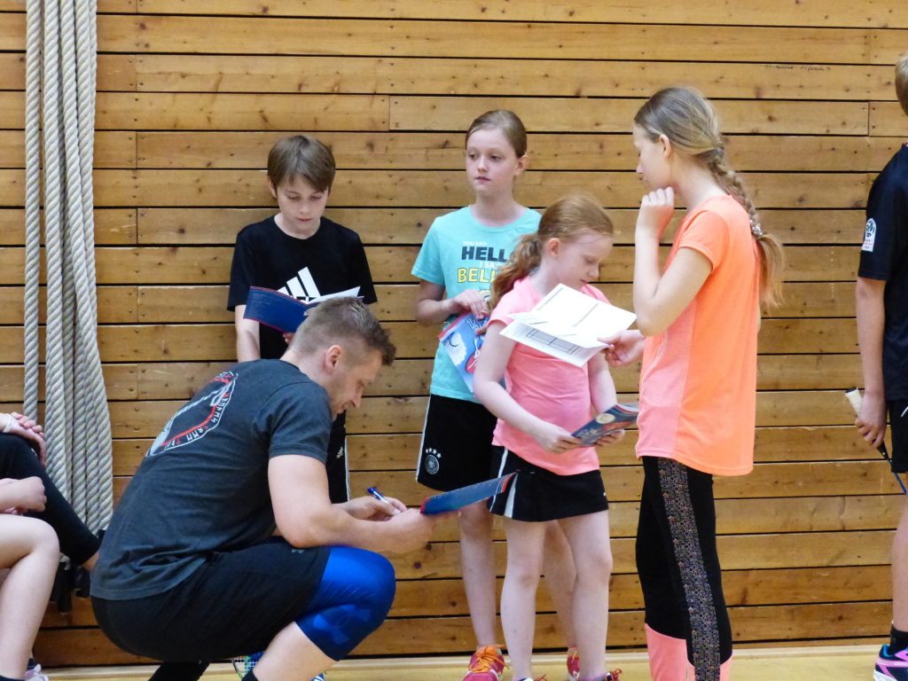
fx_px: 2335
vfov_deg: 16.6
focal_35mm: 89
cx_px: 454
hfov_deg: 22.0
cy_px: 340
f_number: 3.5
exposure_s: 1/100
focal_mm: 16
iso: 1600
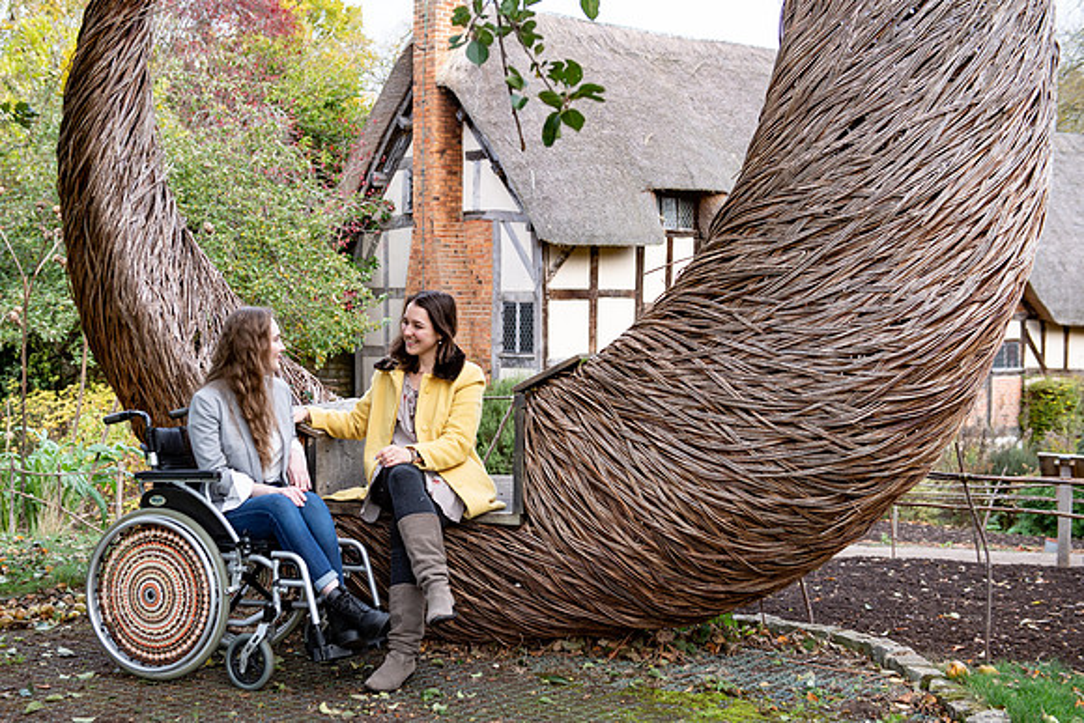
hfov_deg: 36.9
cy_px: 406
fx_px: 1624
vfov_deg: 25.1
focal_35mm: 54
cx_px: 475
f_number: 3.5
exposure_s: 1/250
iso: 320
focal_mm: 48
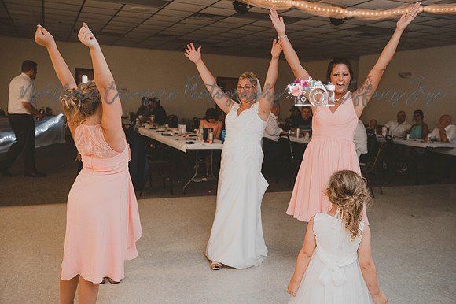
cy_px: 152
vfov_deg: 37.8
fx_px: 443
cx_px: 228
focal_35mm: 35
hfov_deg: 54.5
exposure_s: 1/60
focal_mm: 35
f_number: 4
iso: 1800
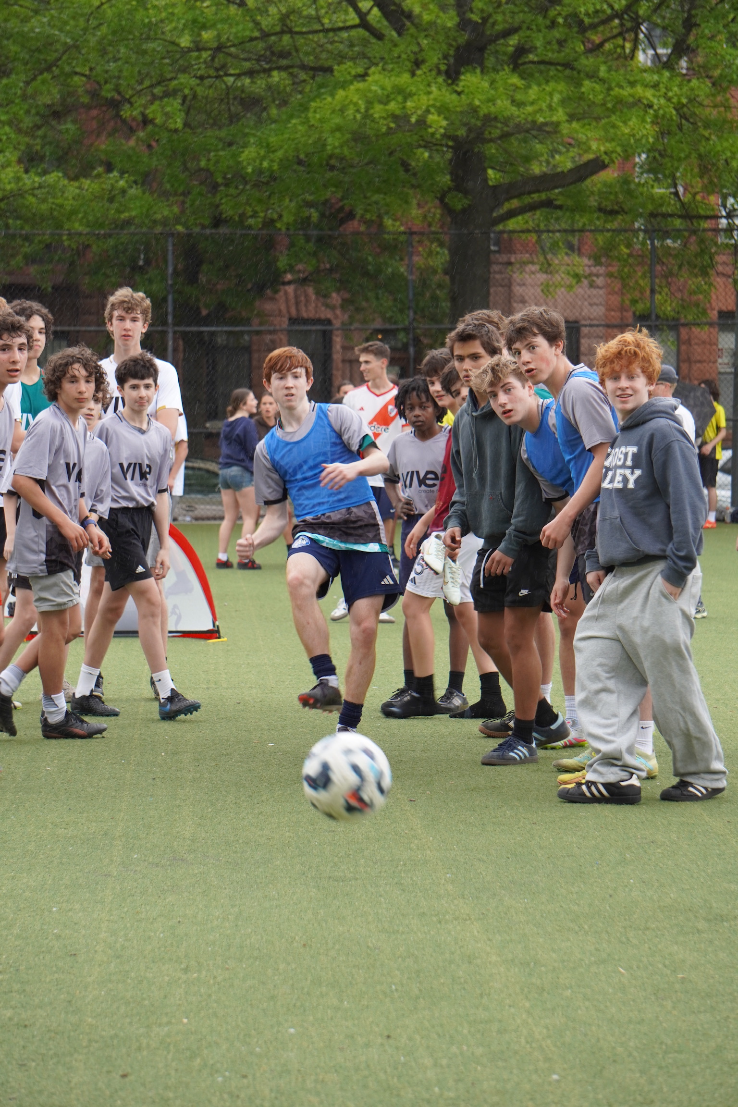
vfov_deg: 16.1
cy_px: 554
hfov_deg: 10.8
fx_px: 3920
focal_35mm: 128
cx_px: 369
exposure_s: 1/160
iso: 320
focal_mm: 85
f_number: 5.6
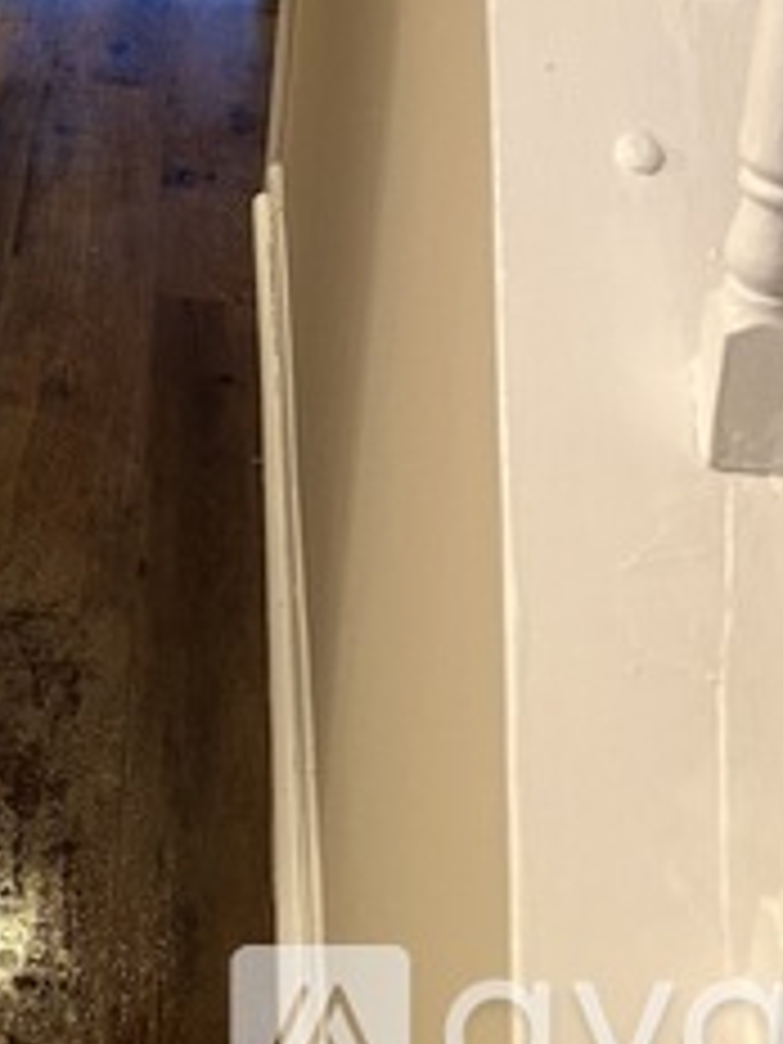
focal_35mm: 69
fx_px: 2081
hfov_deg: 20.0
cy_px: -376
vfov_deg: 24.1
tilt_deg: -13.1
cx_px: -166
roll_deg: -2.0
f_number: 1.78
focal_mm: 6.76
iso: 500
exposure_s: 1/60
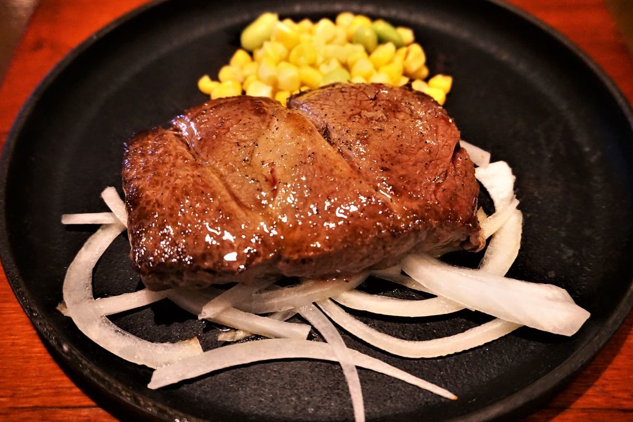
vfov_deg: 41.1
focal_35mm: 32
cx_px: 326
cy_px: 203
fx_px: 563
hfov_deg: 58.7
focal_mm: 20
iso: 3200
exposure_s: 1/100
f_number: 4
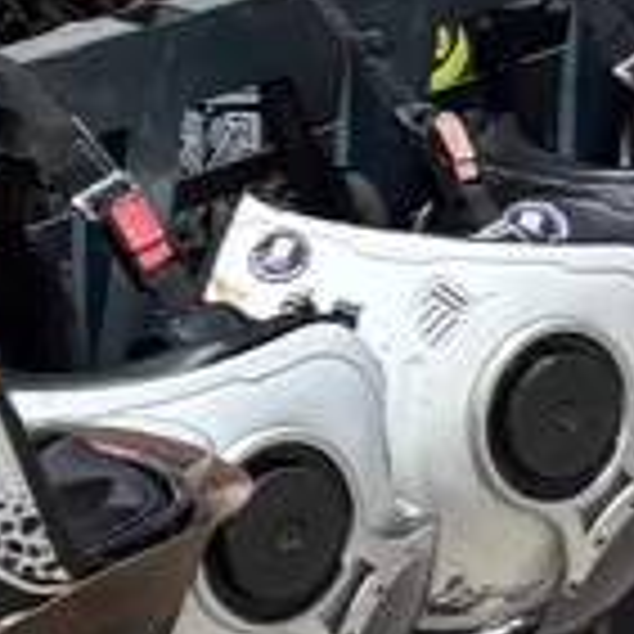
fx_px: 4724
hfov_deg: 7.1
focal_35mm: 228
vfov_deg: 7.7
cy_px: 310
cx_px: -1021
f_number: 1.6
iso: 64
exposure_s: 1/4329
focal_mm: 5.96
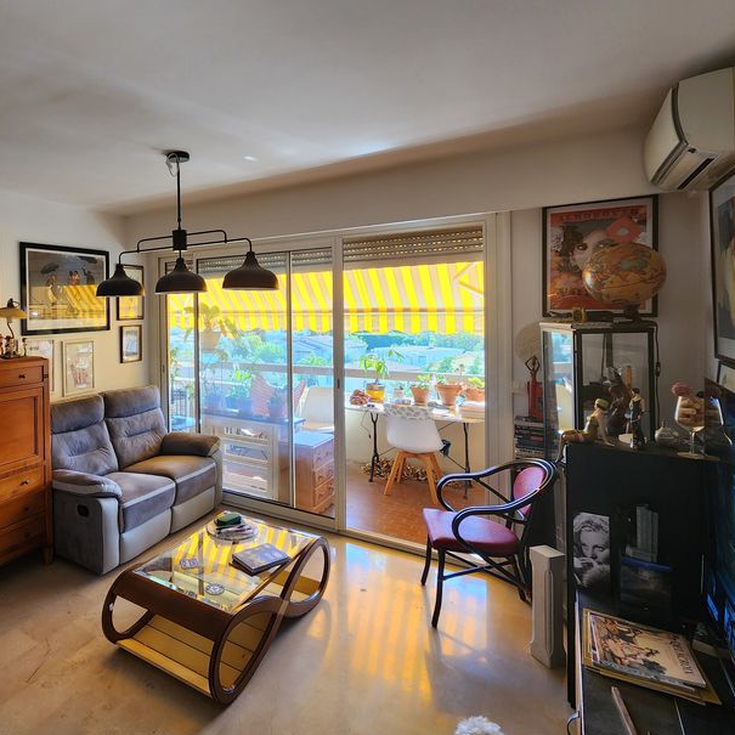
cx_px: 179
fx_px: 456
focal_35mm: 19
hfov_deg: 72.0
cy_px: 318
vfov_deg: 77.3
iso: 80
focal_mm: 2.2
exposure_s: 1/60
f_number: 2.2
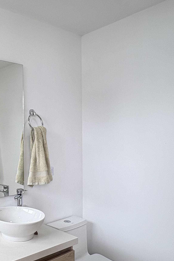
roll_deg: +0.9
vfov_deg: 55.6
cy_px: 148
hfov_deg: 33.9
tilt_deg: -2.0
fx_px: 247
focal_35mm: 34
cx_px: -16
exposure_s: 1/120
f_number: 2.2
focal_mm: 2.22
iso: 50
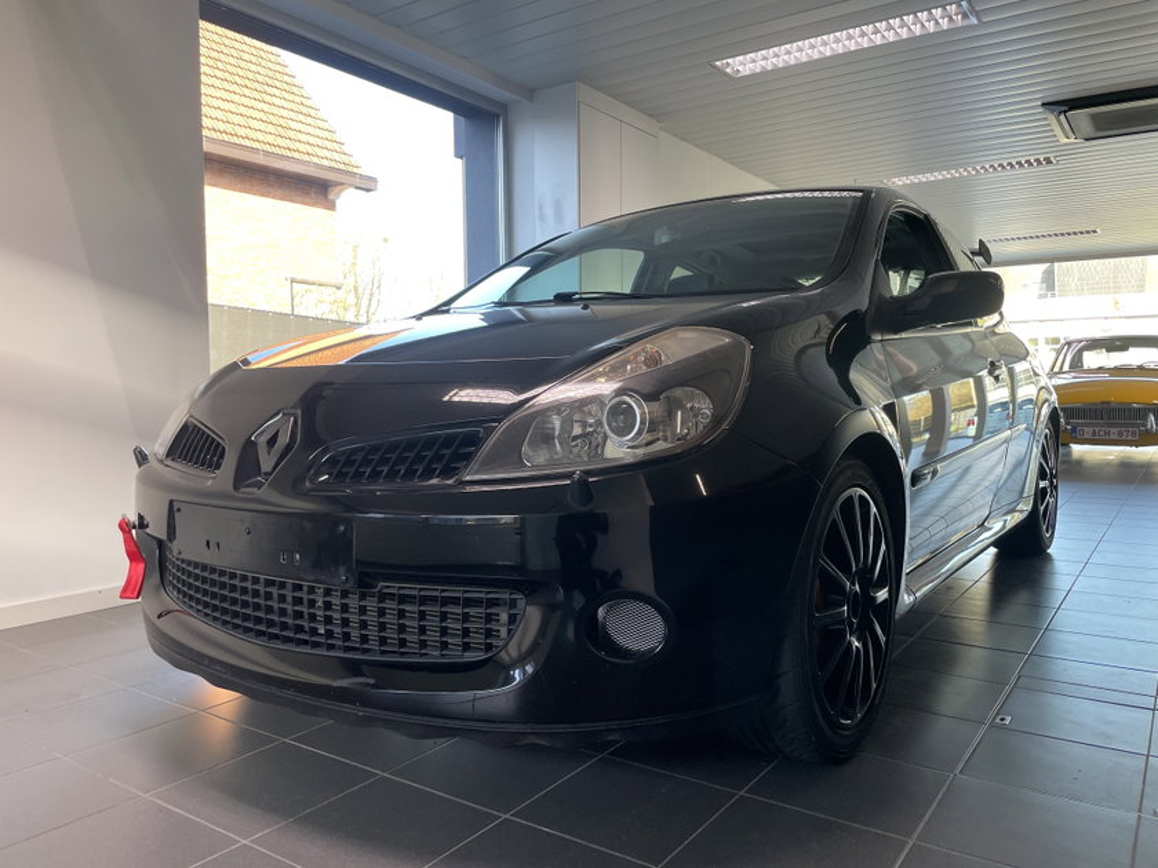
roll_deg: +1.2
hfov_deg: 67.3
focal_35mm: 26
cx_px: 579
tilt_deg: -3.0
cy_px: 434
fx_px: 870
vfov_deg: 53.1
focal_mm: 4.2
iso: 100
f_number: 1.6
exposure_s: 1/121
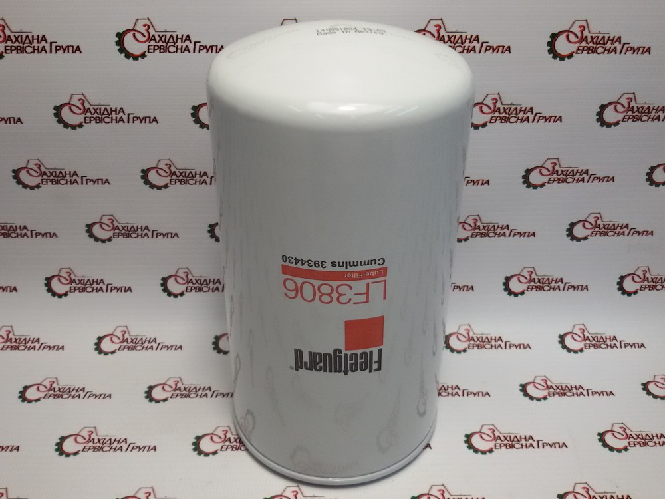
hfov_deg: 58.4
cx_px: 332
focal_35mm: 31
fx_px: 596
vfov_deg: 45.4
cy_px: 250
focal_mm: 2.93
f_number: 2.4
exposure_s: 1/100
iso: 80
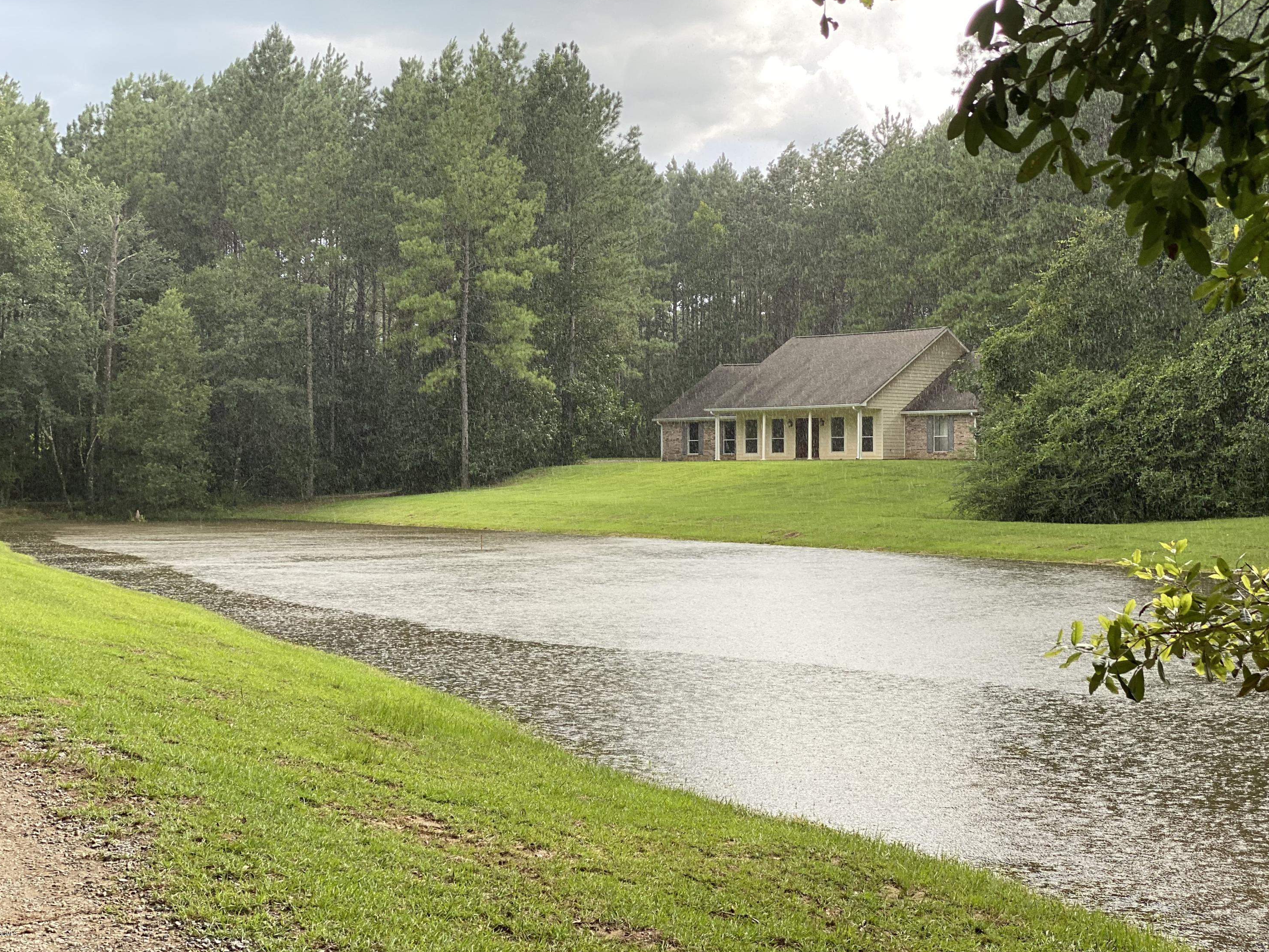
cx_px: 638
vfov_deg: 27.5
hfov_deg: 36.2
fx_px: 1943
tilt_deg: -0.2
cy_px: 479
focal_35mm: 53
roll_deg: -1.1
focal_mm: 6
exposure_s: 1/338
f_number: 2
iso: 20
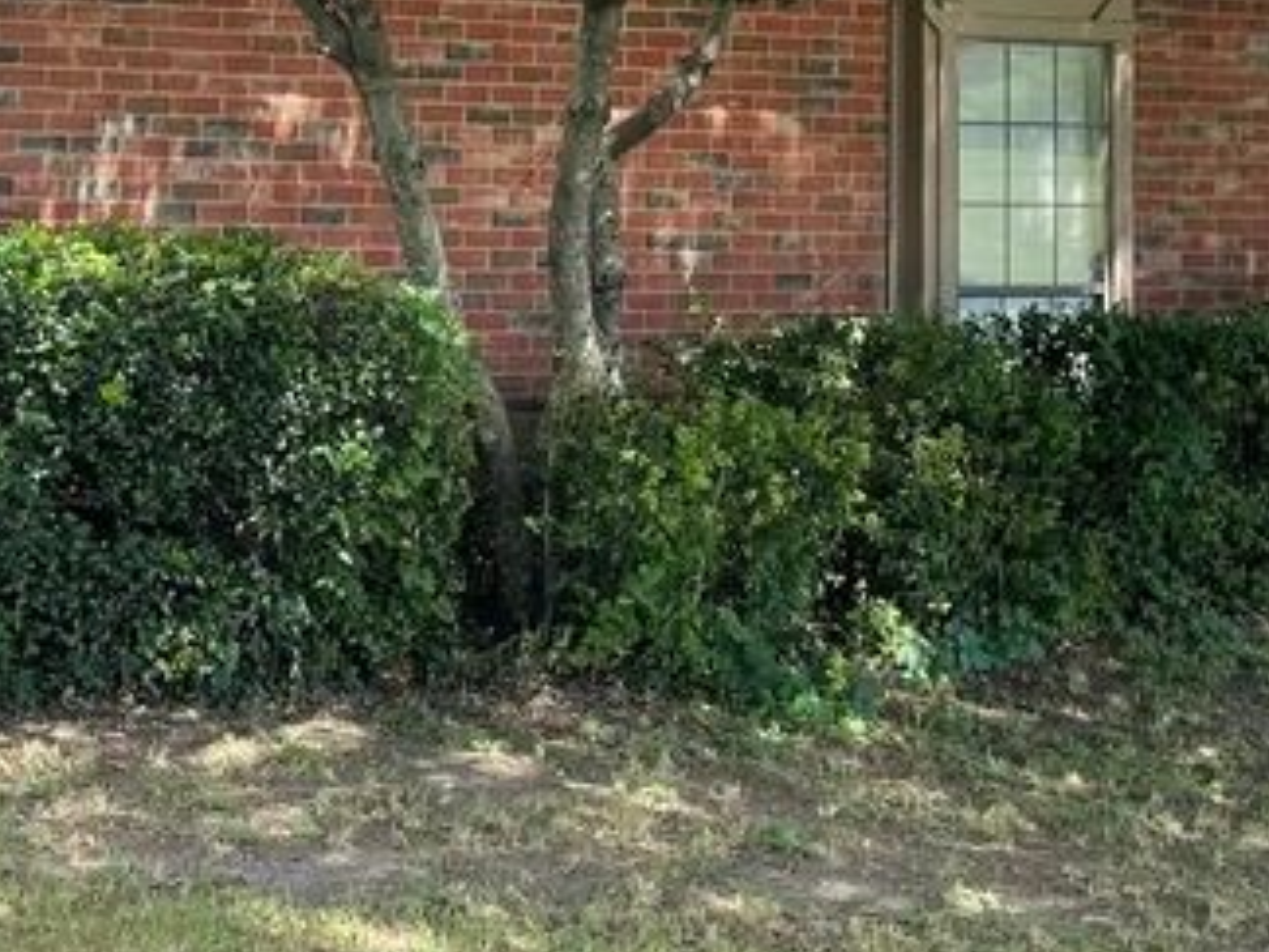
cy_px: 27
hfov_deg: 22.6
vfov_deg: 18.2
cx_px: -290
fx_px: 2896
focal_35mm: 79
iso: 32
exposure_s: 1/1279
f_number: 1.6
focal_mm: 5.1
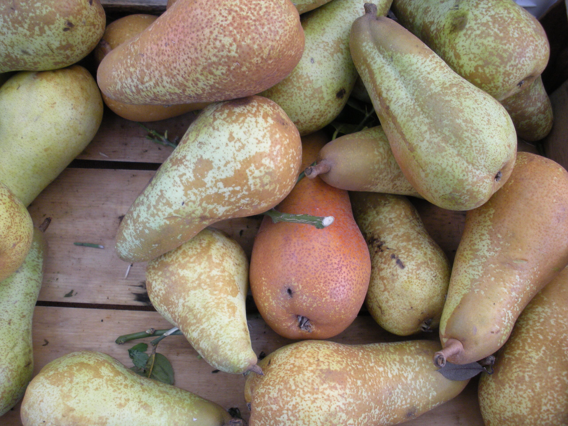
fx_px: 591
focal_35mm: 36
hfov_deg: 51.4
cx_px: 284
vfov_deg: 39.7
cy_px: 213
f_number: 3.5
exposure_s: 1/53.5
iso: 110
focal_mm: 6.3
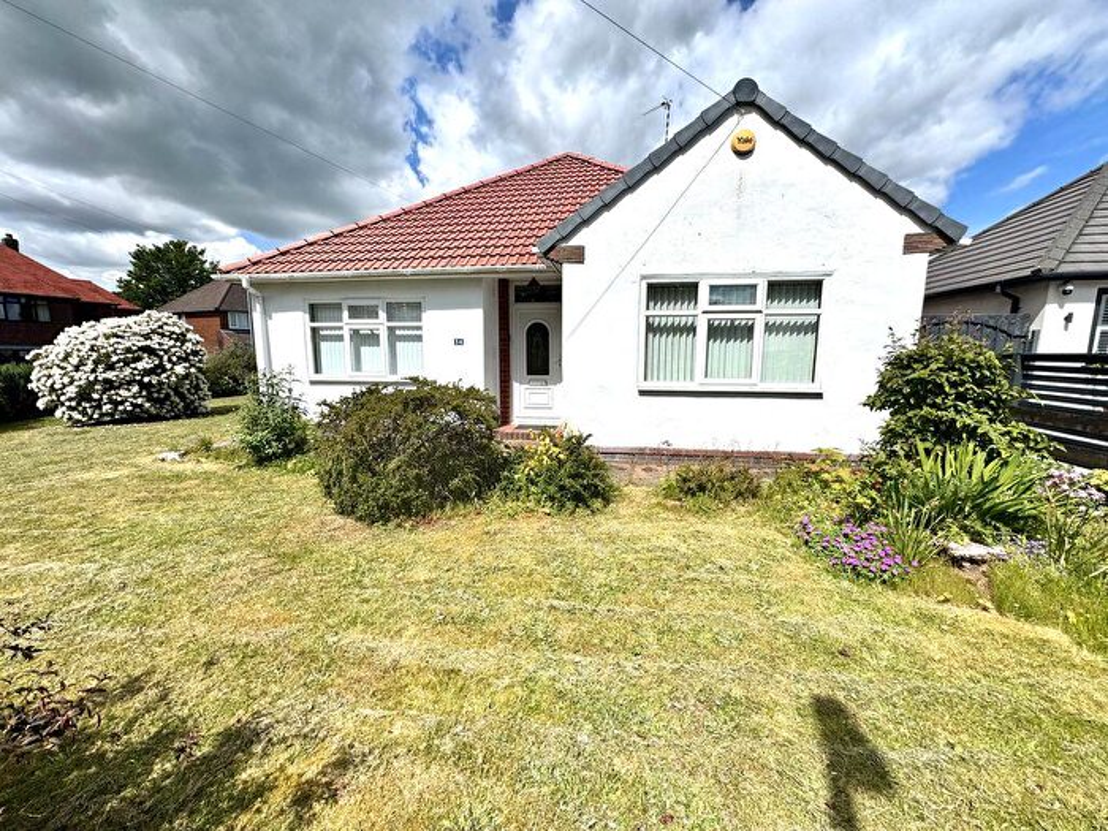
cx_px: 554
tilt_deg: -8.0
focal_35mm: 14
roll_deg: -0.5
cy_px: 416
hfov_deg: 102.1
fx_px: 448
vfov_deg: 85.7
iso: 40
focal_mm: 2.22
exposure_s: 1/4367
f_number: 2.2
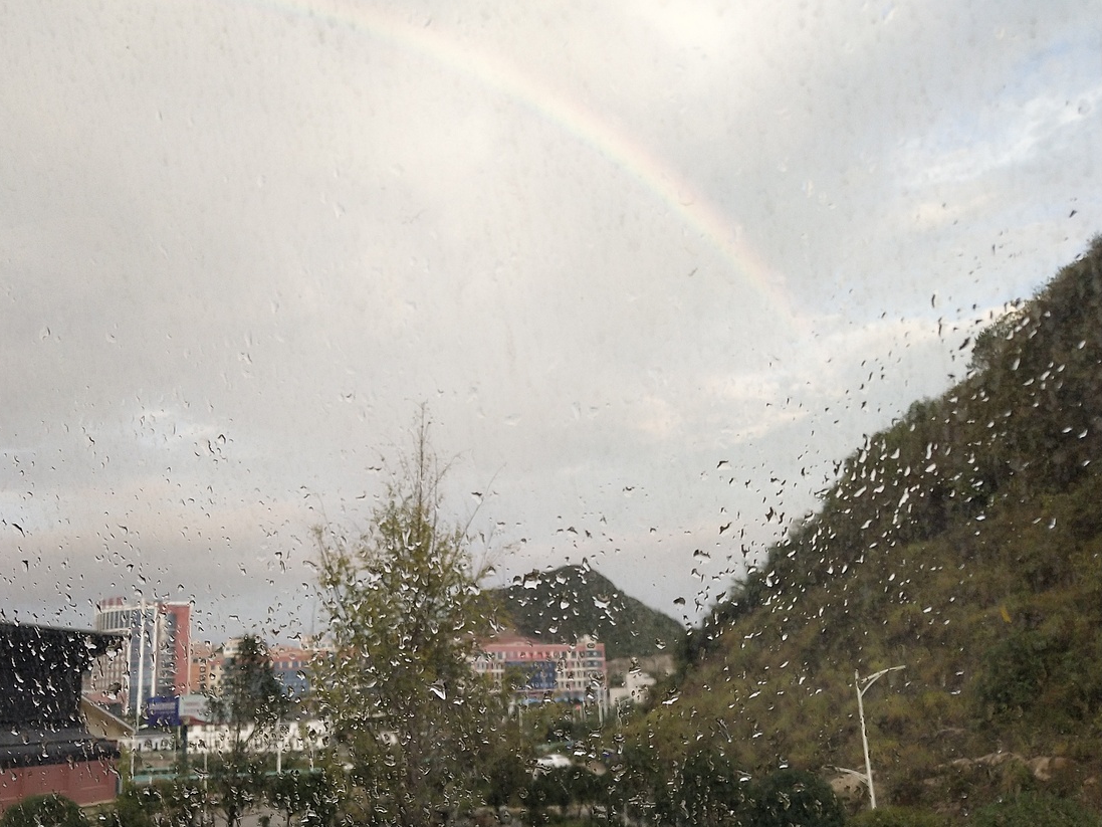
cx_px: 461
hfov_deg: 52.4
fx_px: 1114
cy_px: 465
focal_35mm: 35
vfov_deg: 40.6
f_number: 1.8
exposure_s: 1/100
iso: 61
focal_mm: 3.95
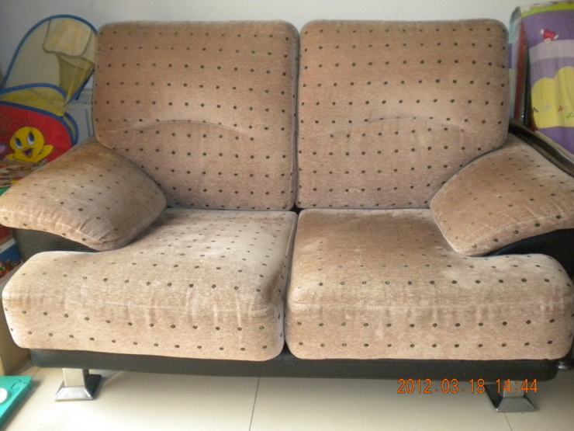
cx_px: 287
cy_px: 216
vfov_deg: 40.7
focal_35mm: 35
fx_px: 580
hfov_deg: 52.6
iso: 707
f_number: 3.1
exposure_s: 1/134
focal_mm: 6.3
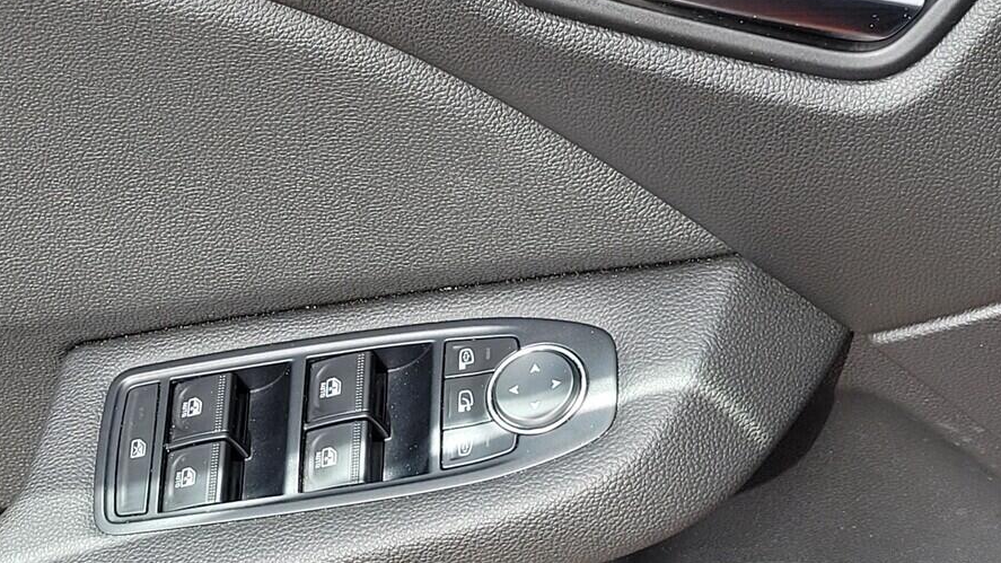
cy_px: 362
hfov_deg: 43.8
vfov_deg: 25.9
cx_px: 319
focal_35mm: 46
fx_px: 1221
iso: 40
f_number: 1.8
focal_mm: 5.4
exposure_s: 1/657
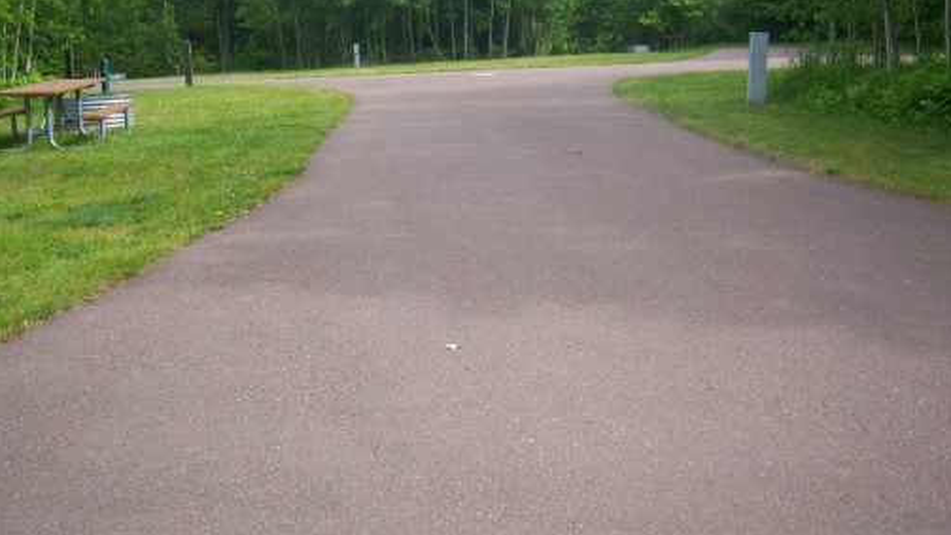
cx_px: 477
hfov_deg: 50.5
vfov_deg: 29.5
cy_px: 175
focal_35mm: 40
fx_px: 1009
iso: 80
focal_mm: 7.5
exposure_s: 1/500
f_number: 2.8
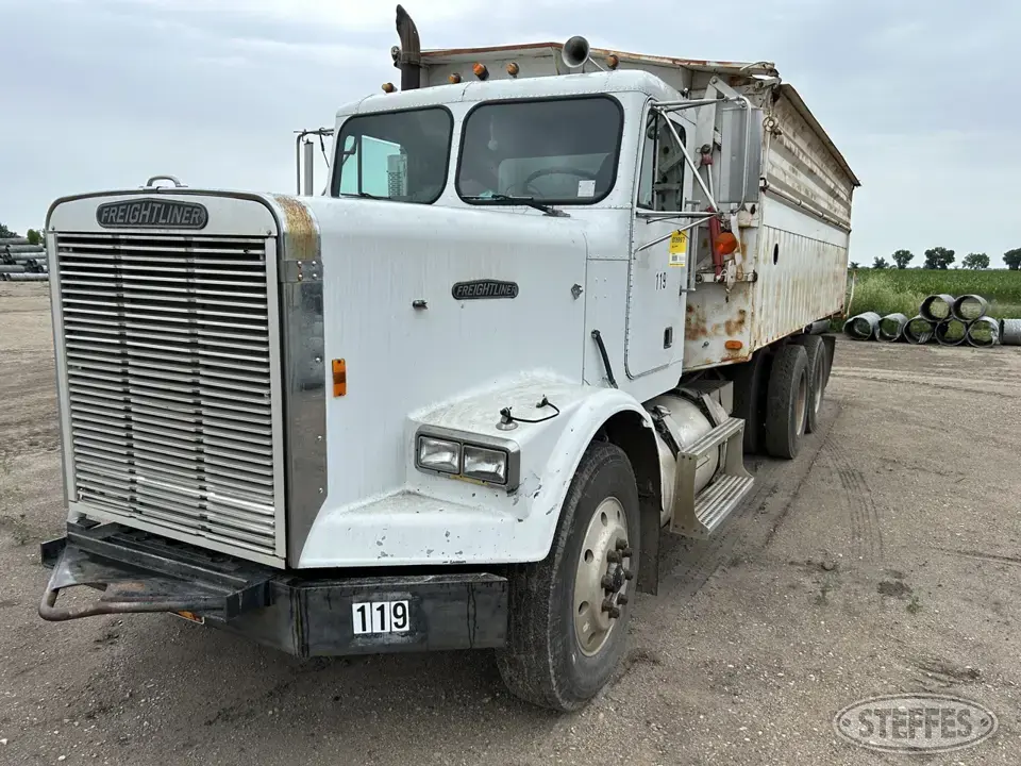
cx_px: 510
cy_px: 383
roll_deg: -1.0
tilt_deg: -8.6
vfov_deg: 53.1
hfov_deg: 67.3
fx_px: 767
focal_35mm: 26
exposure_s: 1/1238
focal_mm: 5.7
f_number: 1.5
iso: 50
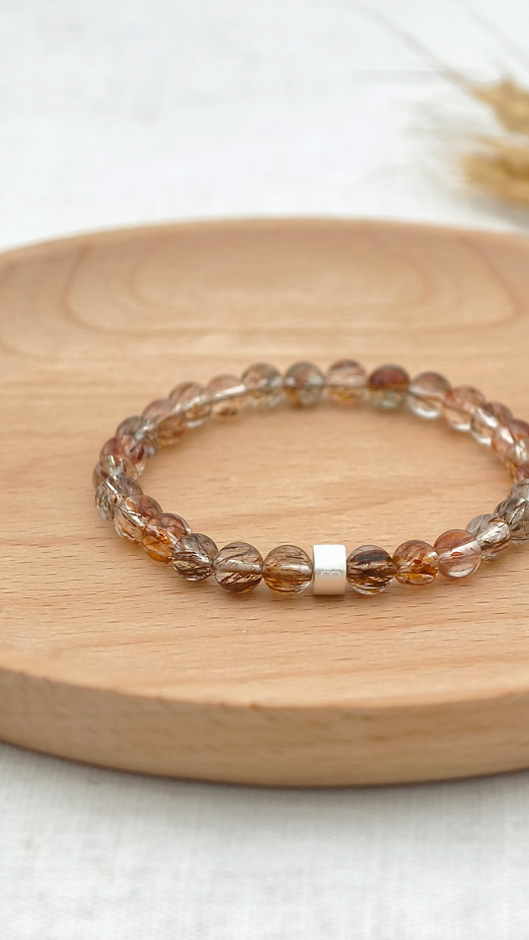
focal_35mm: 123
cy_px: 471
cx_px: 326
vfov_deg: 17.4
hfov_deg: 9.9
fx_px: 3065
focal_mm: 22.48
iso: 250
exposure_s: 1/323
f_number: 2.67
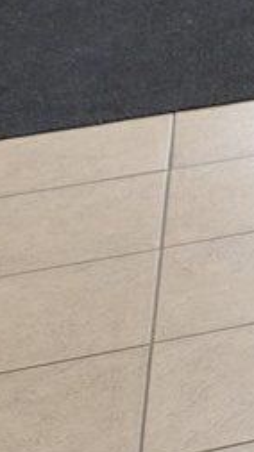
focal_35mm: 161
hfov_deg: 5.7
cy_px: -104
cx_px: 1229
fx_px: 1931
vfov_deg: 13.0
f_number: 2.8
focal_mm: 8.8
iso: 125
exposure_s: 1/40
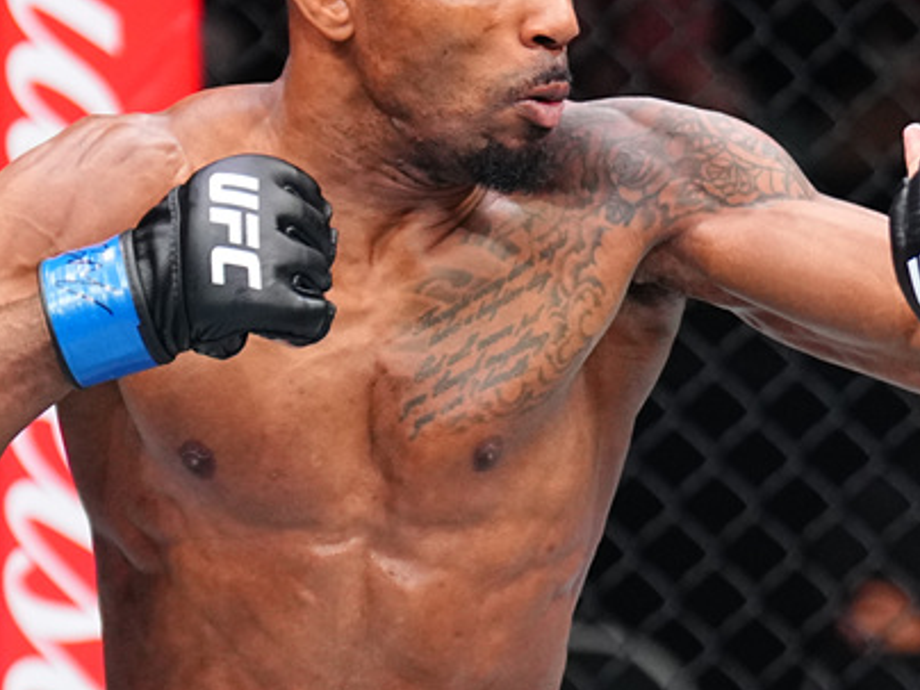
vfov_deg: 5.5
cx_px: 792
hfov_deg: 7.3
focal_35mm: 270
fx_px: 7176
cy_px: 483
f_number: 2.8
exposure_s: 1/1600
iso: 2500
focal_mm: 105
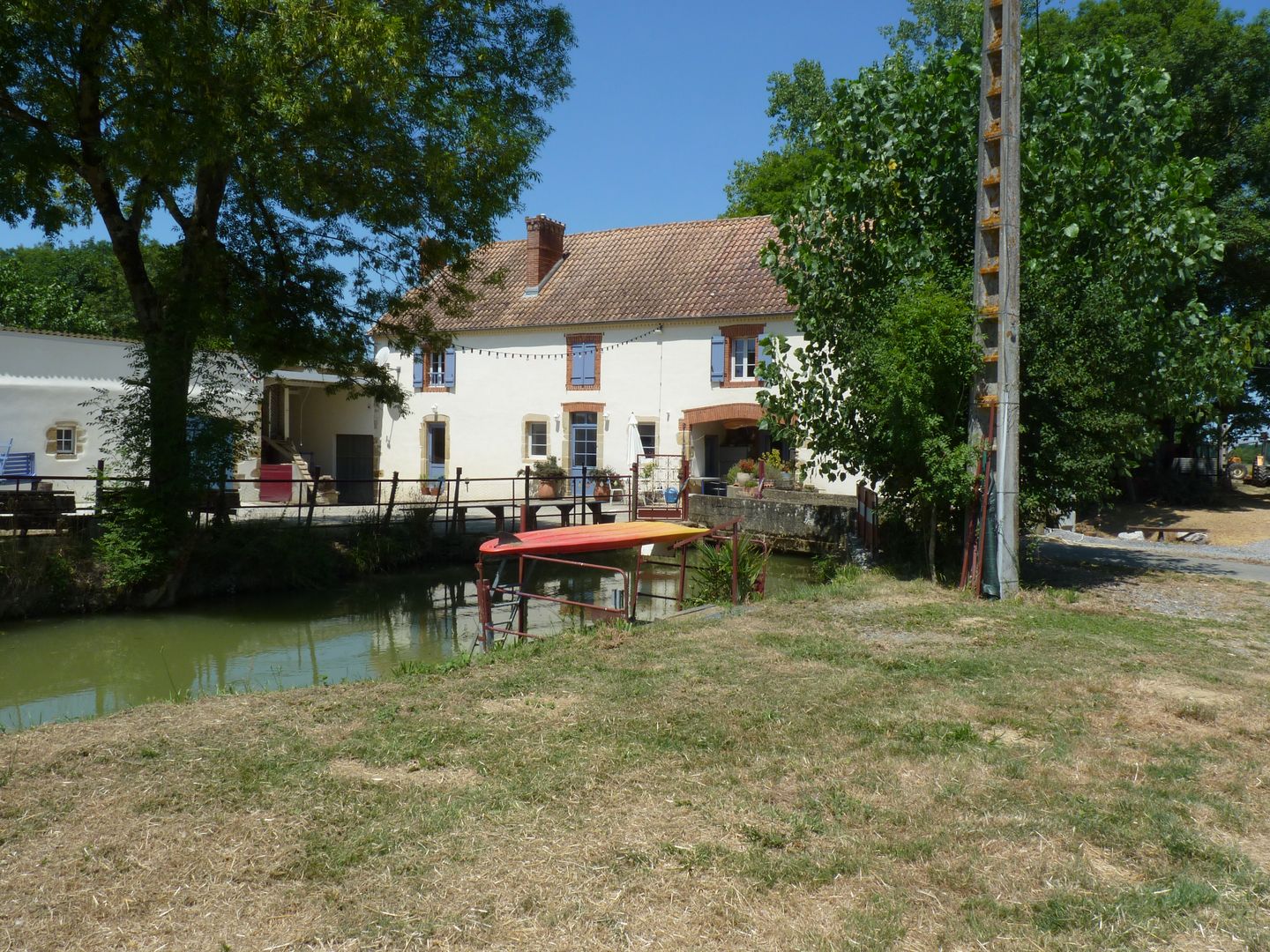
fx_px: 991
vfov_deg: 51.4
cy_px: 476
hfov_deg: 65.3
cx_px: 635
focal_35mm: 27
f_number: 5.6
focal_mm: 4.8
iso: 80
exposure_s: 1/320
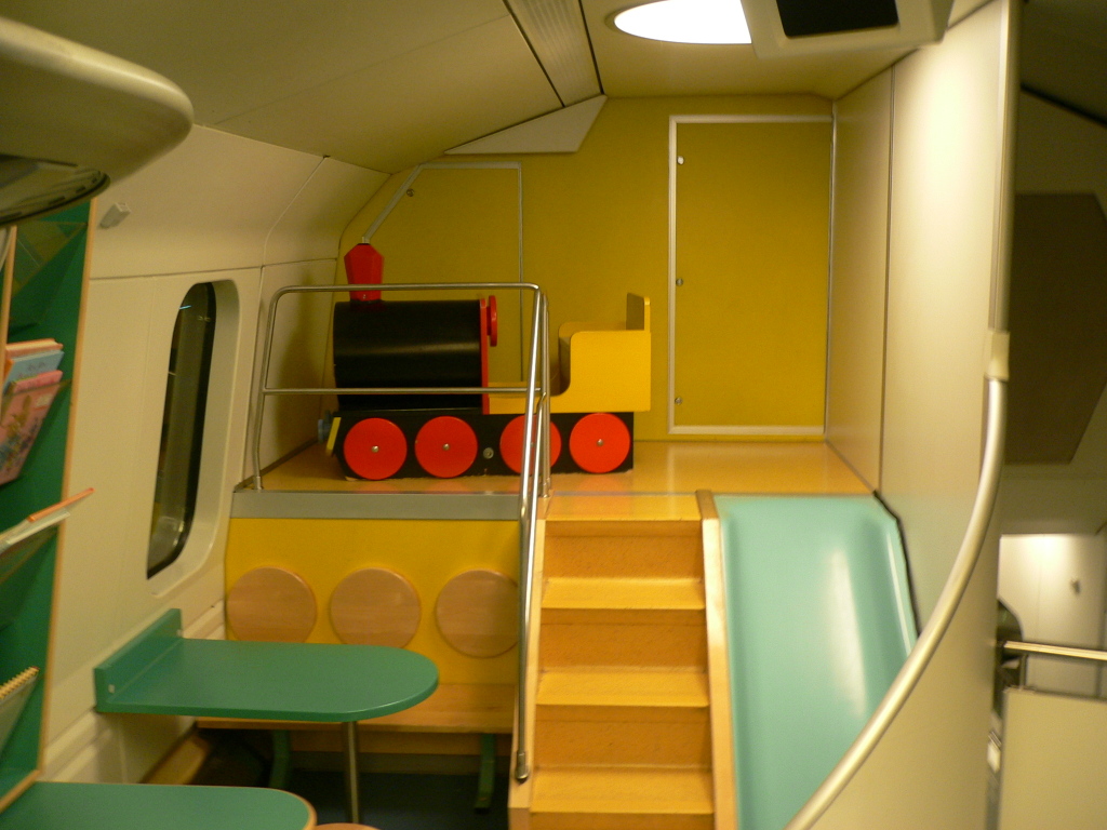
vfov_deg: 40.7
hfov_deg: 52.6
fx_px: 1119
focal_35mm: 35
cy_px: 415
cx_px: 554
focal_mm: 5.8
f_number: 2.8
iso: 100
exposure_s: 1/6
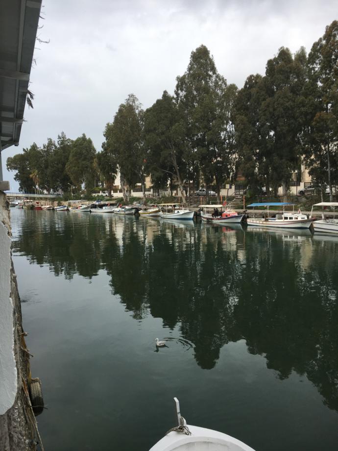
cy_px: 226
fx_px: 378
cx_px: 169
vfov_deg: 61.7
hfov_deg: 48.2
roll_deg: -0.2
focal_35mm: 29
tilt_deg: -6.1
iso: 25
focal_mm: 4.15
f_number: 2.2
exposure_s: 1/1399
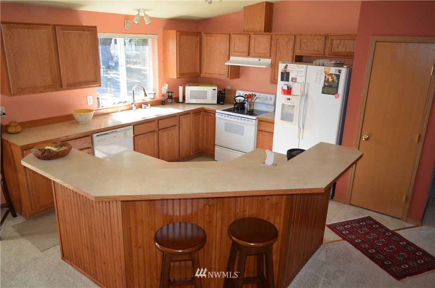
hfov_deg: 67.5
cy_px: 144
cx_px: 218
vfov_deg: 47.7
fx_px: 326
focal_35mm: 27
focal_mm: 18
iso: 450
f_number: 3.5
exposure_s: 1/125
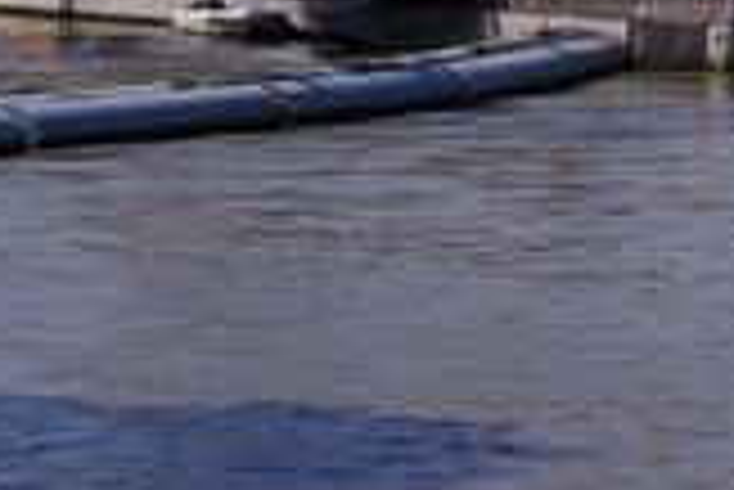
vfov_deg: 3.7
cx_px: 1648
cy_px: -555
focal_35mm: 367
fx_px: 7489
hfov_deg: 5.5
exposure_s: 1/1600
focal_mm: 40
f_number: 7.1
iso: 200
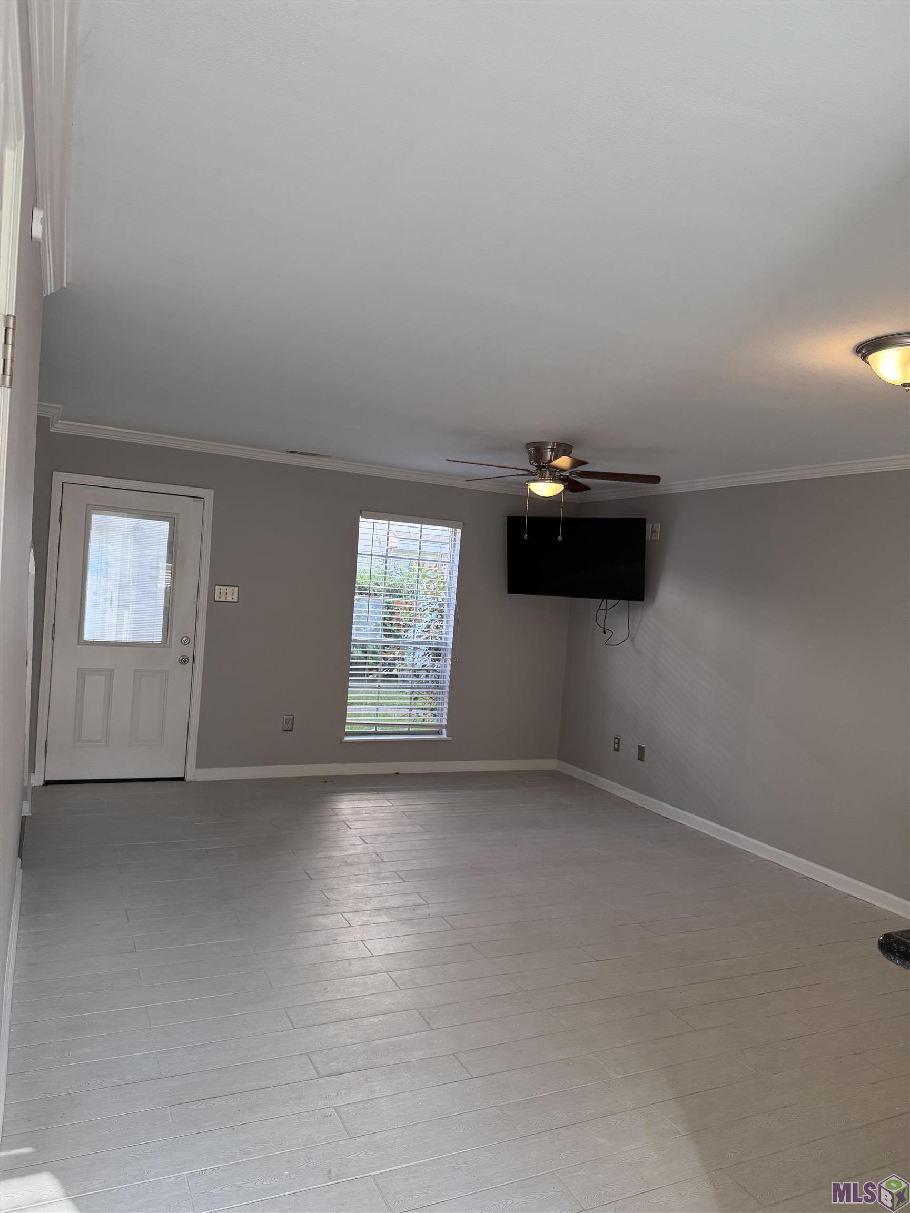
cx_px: 455
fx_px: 841
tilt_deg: -1.7
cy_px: 606
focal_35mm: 24
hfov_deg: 56.8
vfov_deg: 71.6
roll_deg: -4.2
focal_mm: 6.76
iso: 125
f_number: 1.78
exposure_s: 1/144
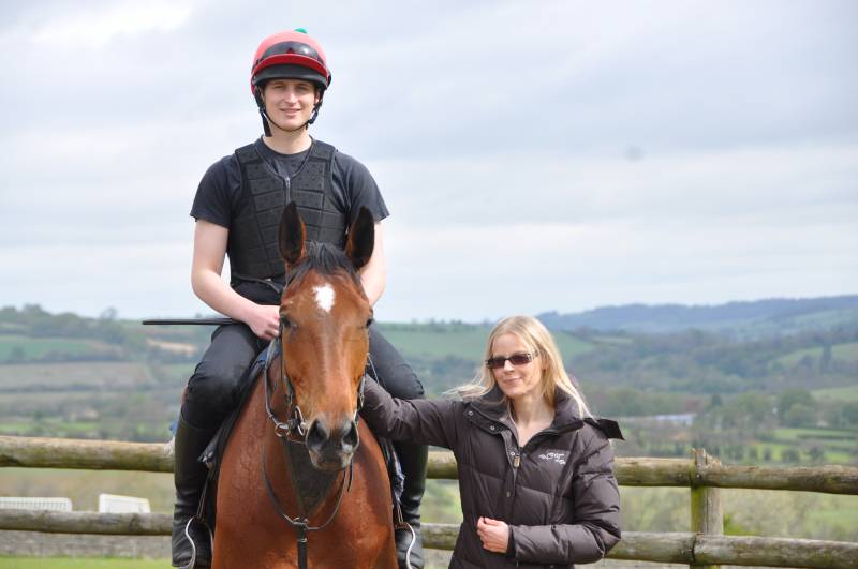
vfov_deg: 8.7
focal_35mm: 158
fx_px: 3748
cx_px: 429
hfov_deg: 13.1
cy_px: 284
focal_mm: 105
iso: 200
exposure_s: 1/250
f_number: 8
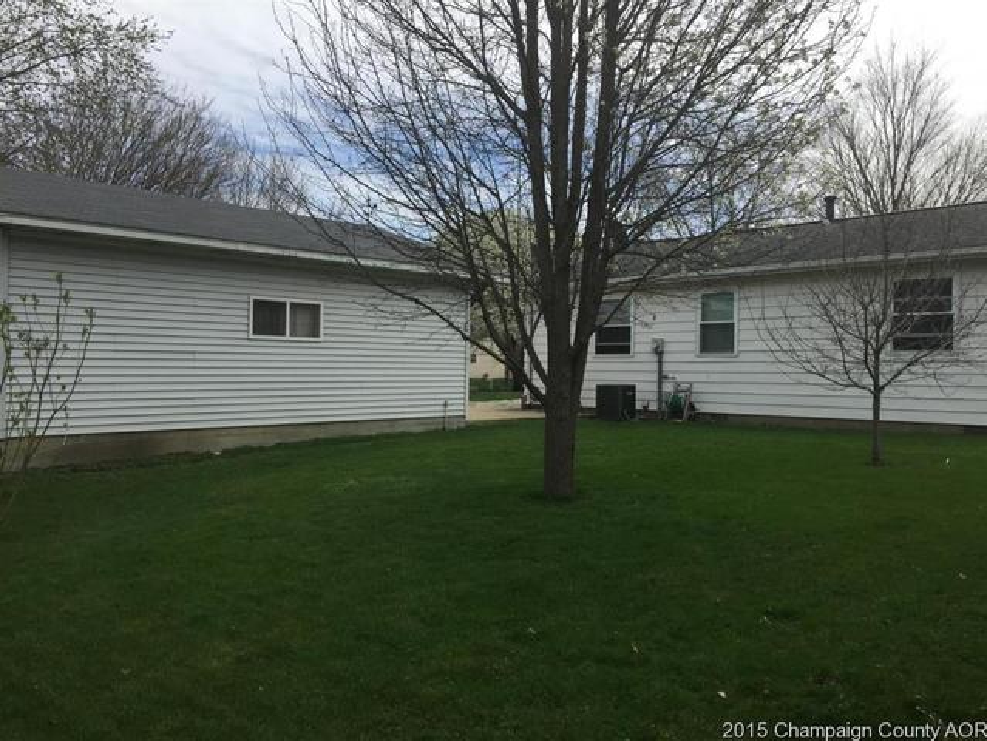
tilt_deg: -1.4
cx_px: 494
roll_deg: -1.1
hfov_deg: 61.6
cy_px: 370
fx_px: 827
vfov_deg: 48.3
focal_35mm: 29
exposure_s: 1/1980
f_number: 2.2
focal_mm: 4.15
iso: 32
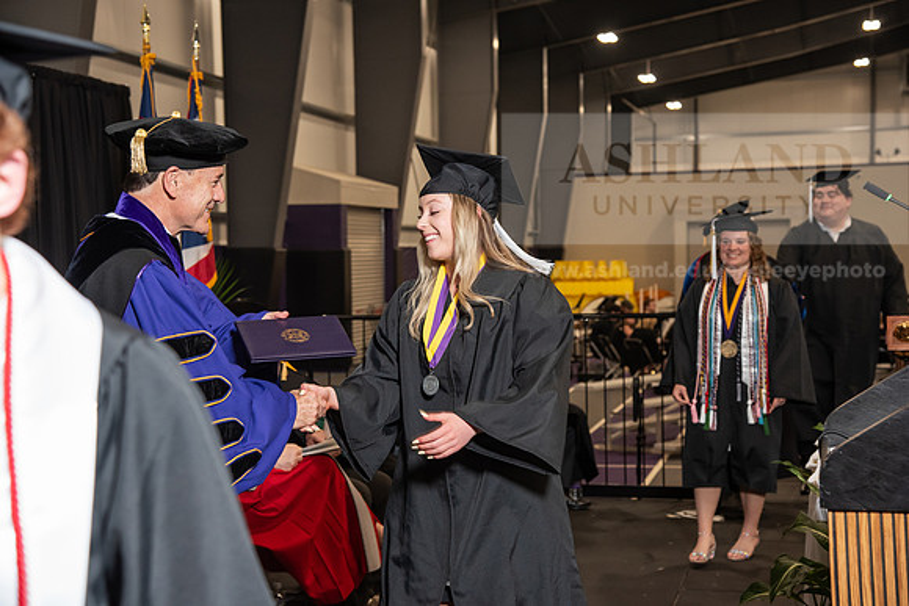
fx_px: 1642
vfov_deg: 20.9
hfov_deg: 31.0
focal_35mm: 65
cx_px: 454
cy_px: 303
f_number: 5.6
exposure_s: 1/125
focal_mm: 65
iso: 1600
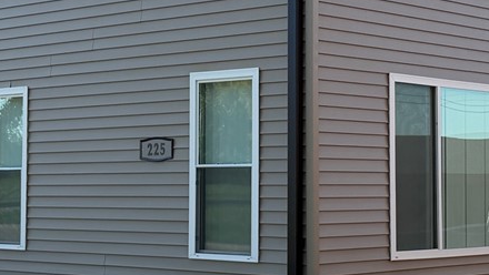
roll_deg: +0.1
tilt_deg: +3.1
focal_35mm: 95
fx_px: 1232
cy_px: 108
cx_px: 296
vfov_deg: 12.8
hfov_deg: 22.4
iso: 100
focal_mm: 6.76
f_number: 1.78
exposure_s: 1/2907
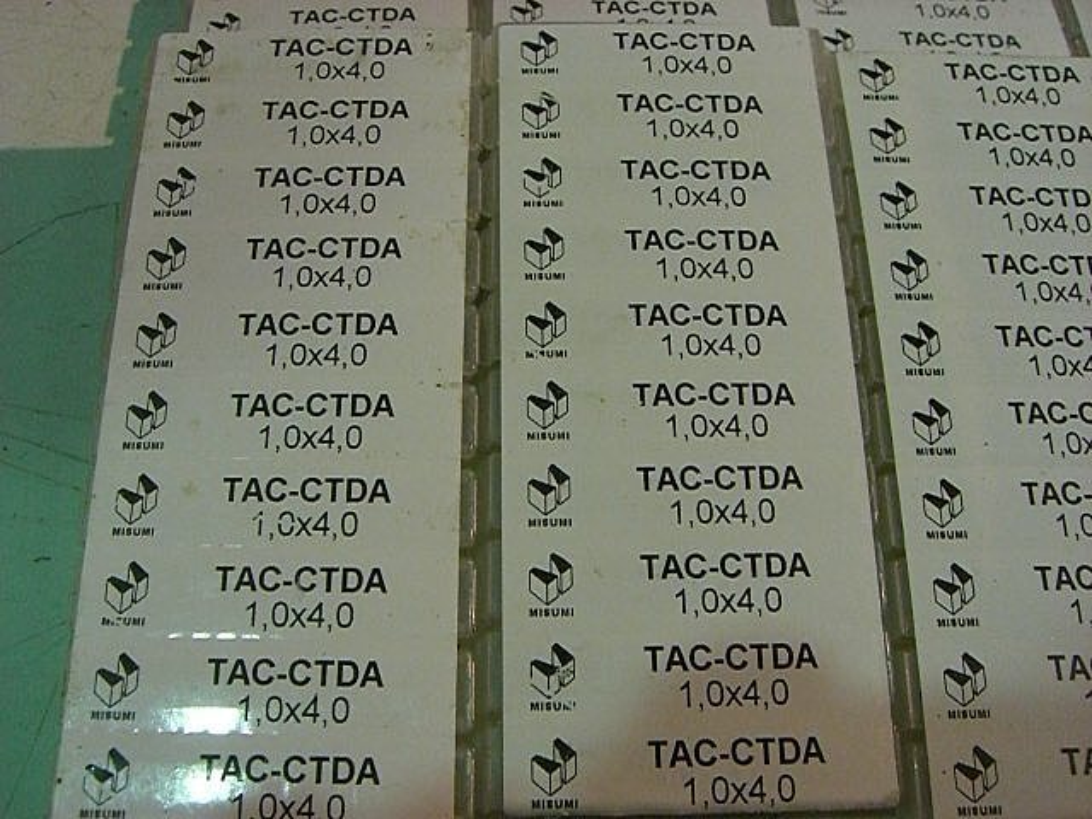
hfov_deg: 49.0
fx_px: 1199
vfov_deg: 37.7
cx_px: 546
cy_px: 410
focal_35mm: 38
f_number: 2.7
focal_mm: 6.2
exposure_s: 1/60
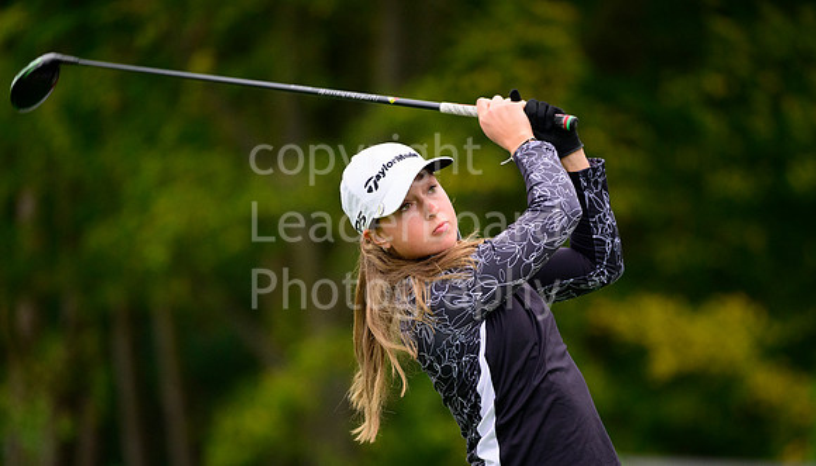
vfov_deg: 4.9
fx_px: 5432
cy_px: 308
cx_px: 458
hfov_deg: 8.6
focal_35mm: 250
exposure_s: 1/1000
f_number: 2.8
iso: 2000
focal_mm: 200
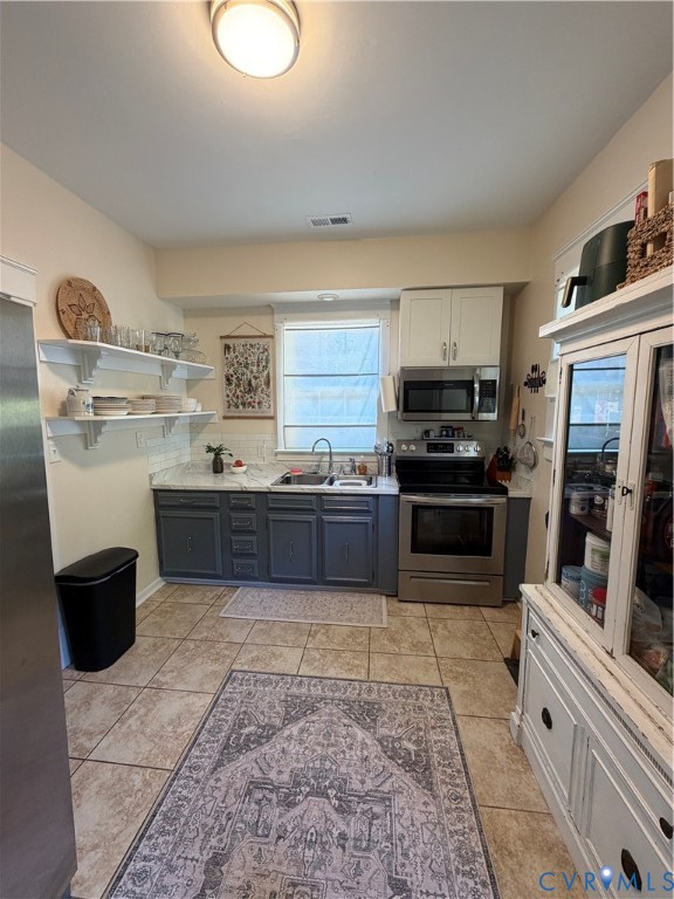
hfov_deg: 85.7
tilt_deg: -6.6
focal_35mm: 14
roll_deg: +0.8
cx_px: 337
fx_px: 363
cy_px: 450
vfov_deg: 102.1
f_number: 2.2
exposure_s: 1/60
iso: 200
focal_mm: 2.22
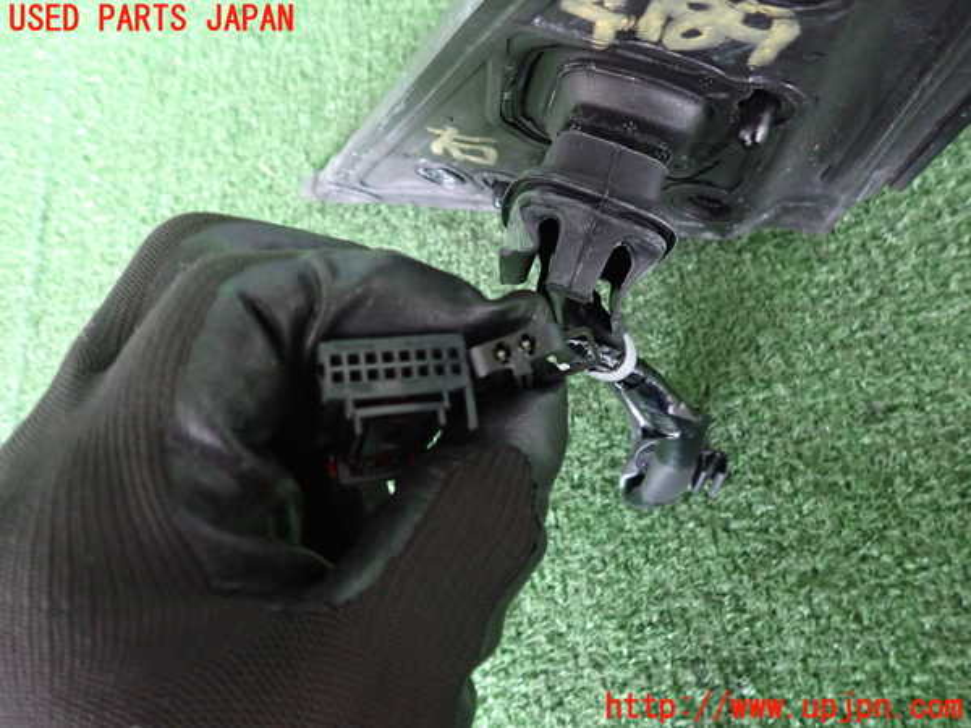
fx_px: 701
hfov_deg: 69.4
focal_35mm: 25
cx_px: 486
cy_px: 364
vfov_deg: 54.9
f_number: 2
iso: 800
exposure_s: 1/30
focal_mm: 4.5
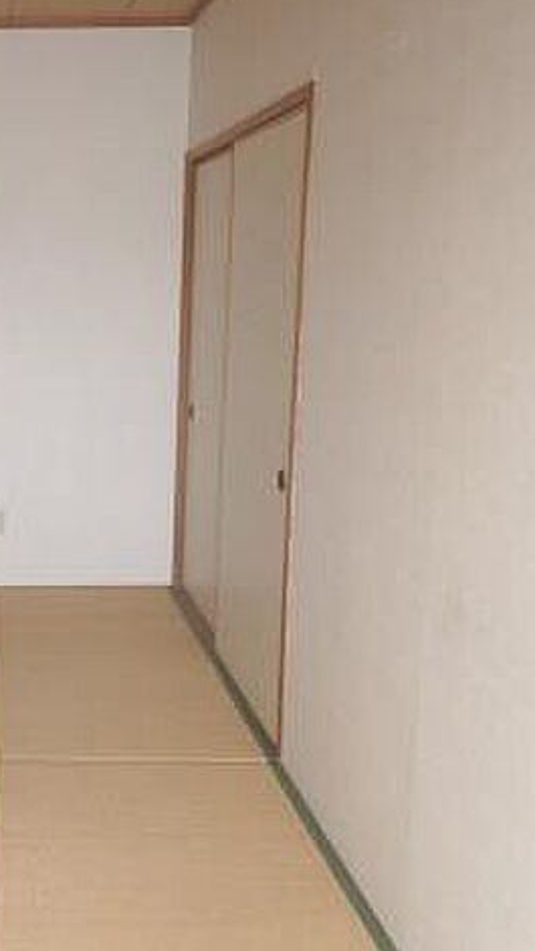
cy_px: 470
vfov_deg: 50.5
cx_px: -42
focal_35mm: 40
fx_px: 1009
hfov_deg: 27.4
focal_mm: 5
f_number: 3.2
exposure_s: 1/50
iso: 200
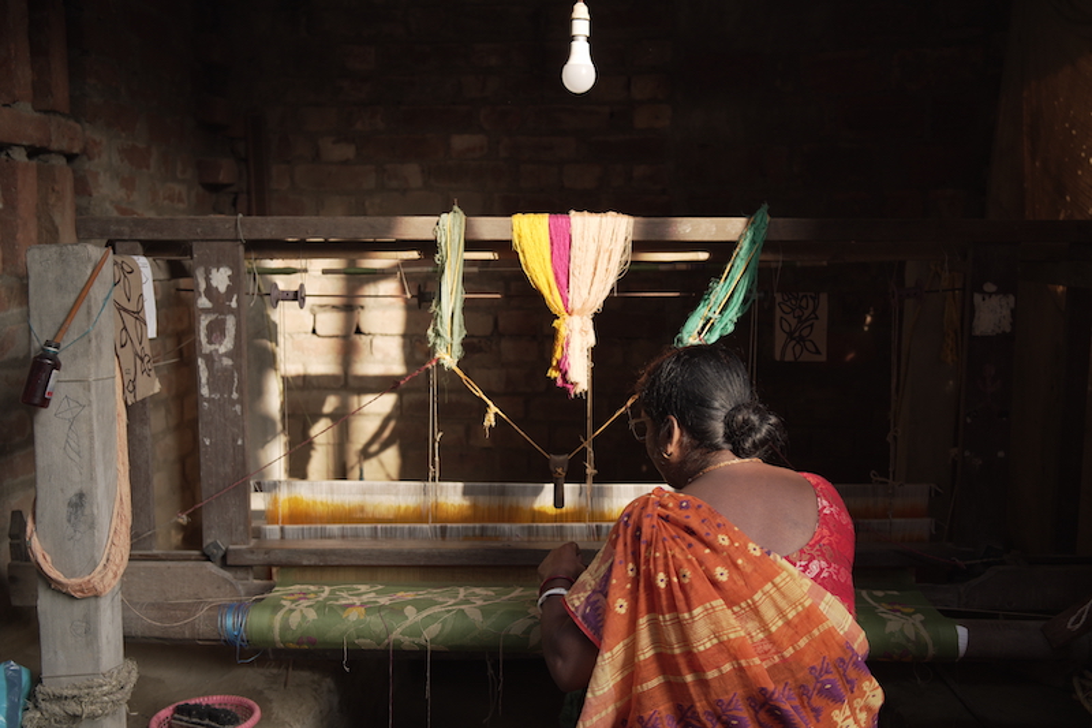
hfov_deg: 54.4
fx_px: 1061
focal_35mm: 35
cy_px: 364
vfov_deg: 37.8
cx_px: 546
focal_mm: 35
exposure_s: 1/160
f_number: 4
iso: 160
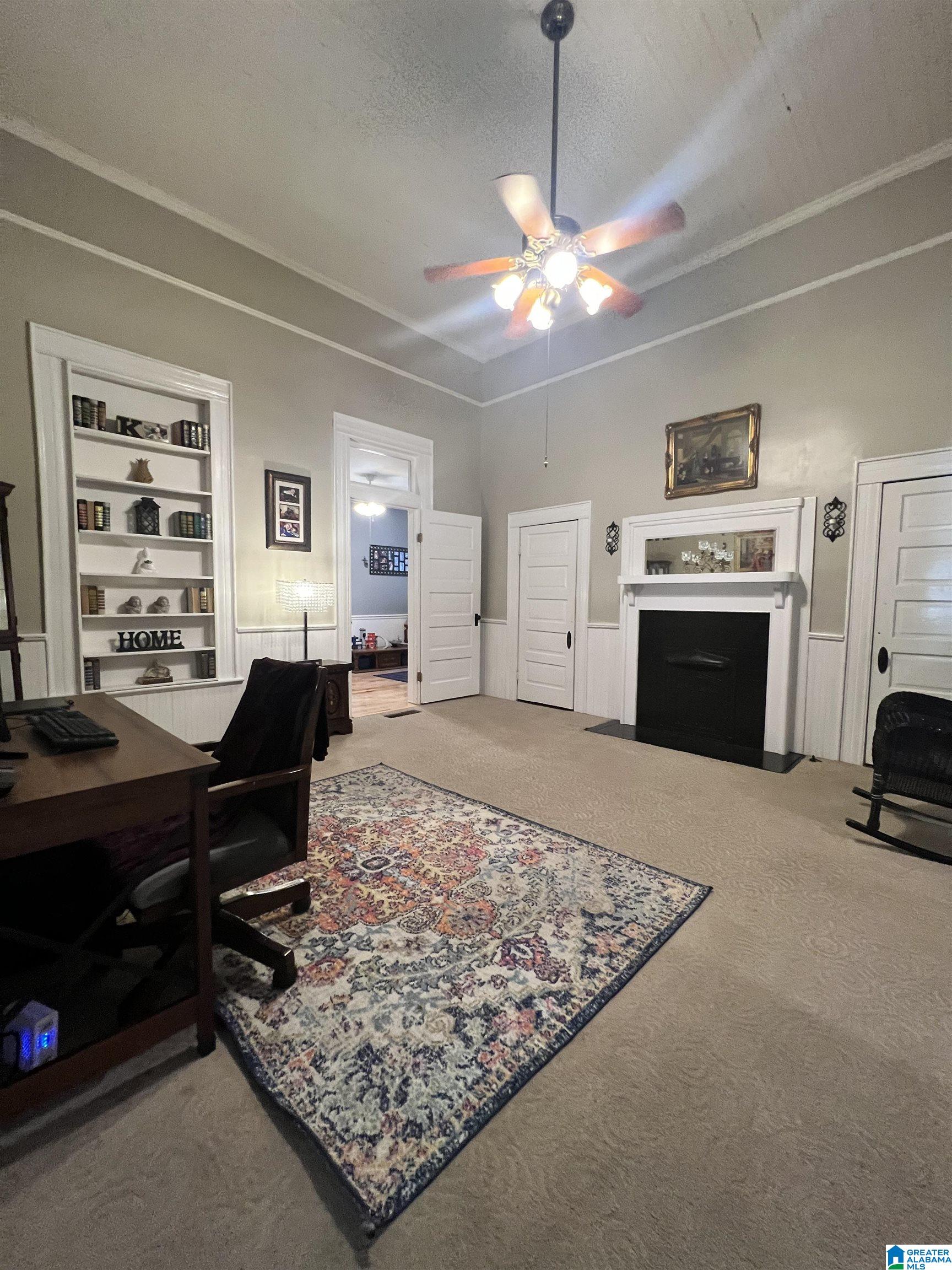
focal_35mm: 13
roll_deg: -0.8
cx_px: 476
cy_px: 635
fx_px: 477
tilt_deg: -5.0
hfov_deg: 89.9
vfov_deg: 106.2
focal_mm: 1.57
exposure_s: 1/60
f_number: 1.8
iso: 400
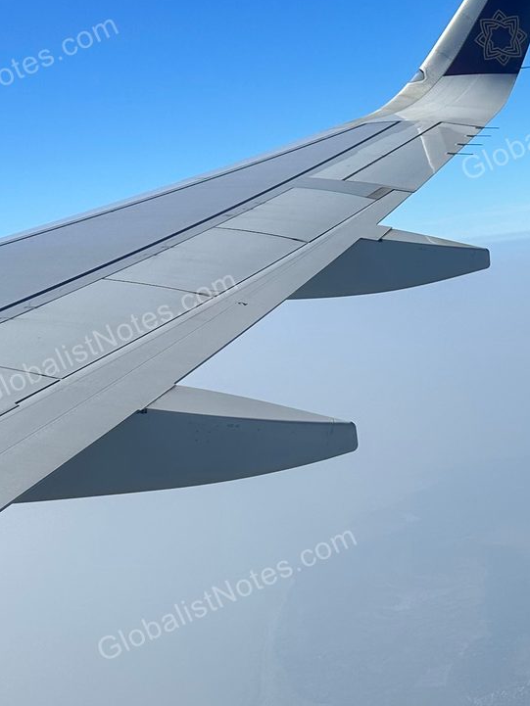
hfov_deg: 20.2
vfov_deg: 27.2
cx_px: 501
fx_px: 1449
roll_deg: +3.8
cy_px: 473
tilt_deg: -11.6
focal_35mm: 71
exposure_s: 1/7042
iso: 80
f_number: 1.78
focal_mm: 6.86
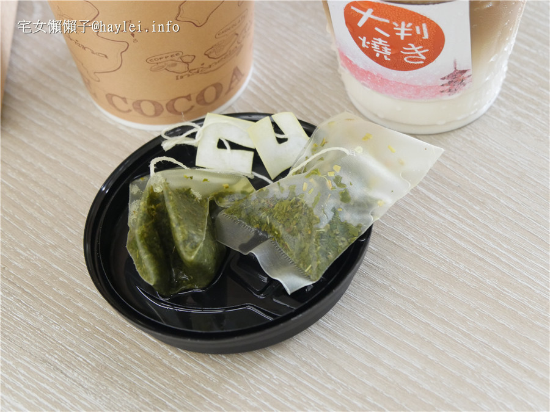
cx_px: 275
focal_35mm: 80
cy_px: 206
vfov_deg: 18.4
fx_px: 1271
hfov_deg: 24.4
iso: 1600
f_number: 4.7
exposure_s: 1/100
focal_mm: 40
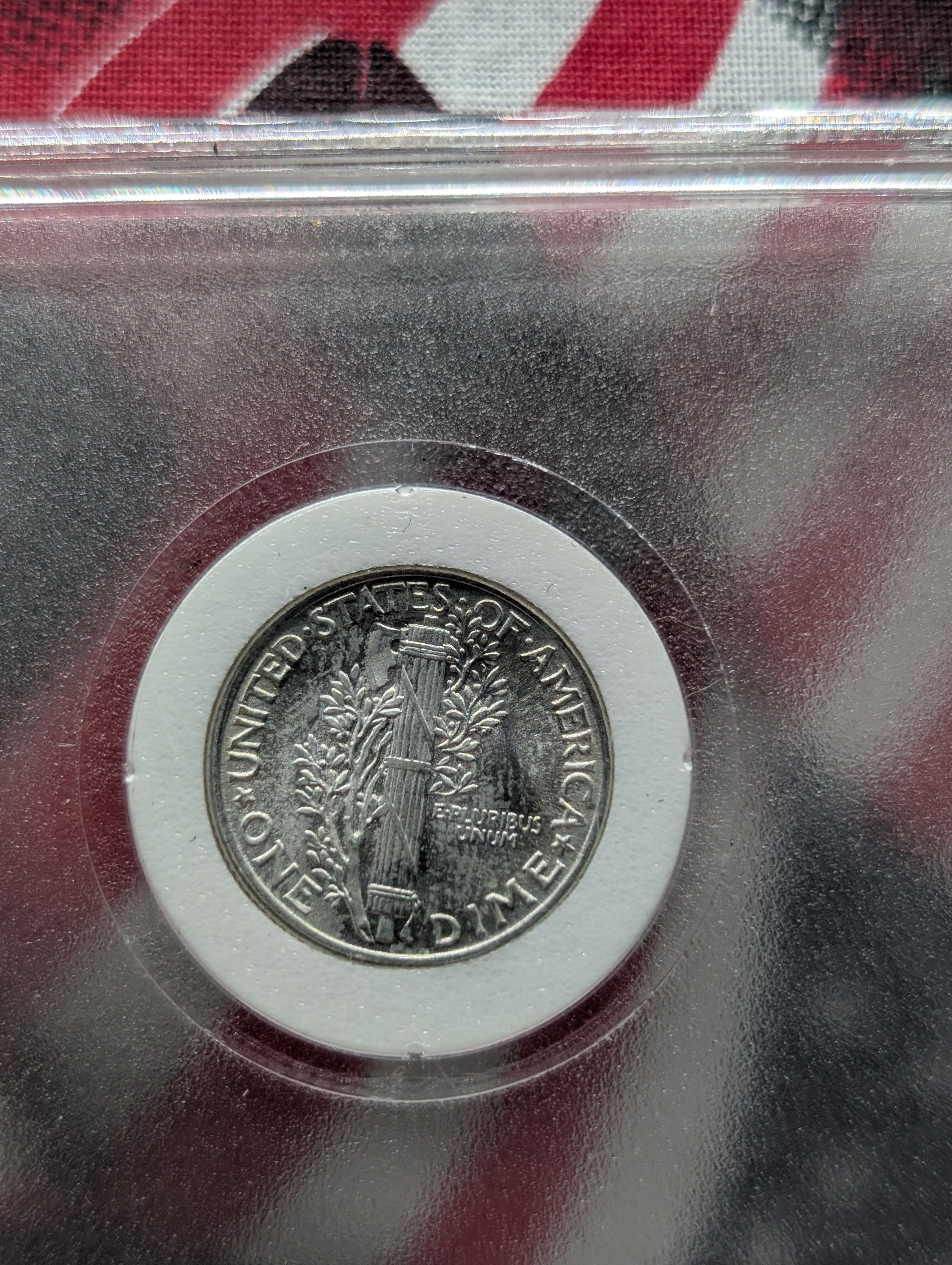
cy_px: 632
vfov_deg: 38.9
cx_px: 476
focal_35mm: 49
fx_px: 1792
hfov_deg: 29.7
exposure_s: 1/202
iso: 56
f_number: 1.68
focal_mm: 6.9
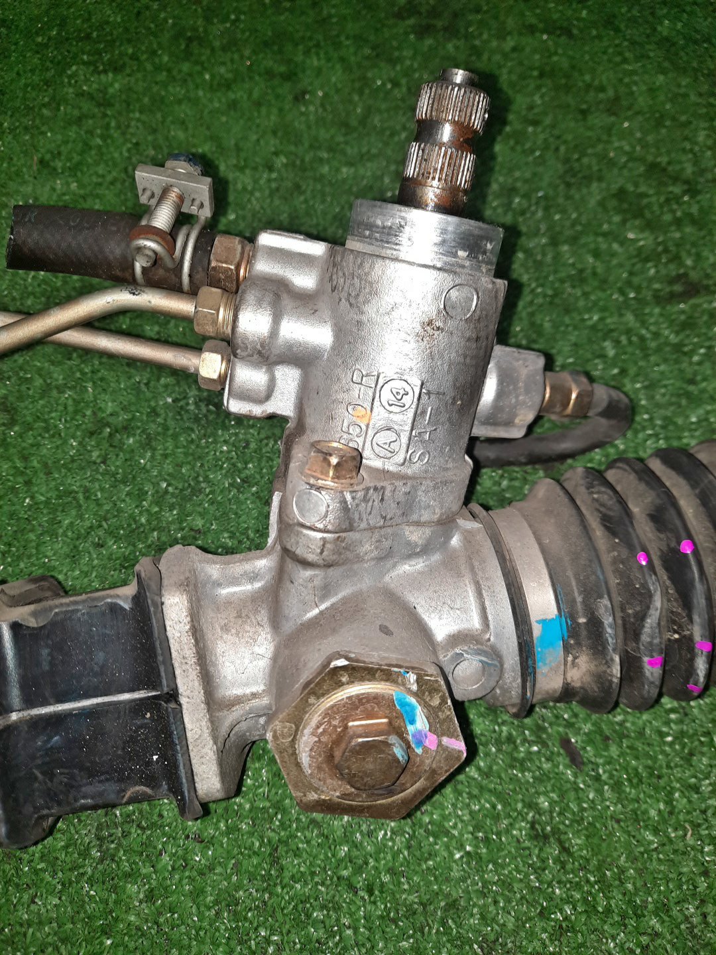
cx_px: 358
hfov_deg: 54.9
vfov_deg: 69.4
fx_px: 689
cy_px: 478
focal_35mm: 25
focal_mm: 4.6
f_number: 2
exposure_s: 1/33
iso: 321
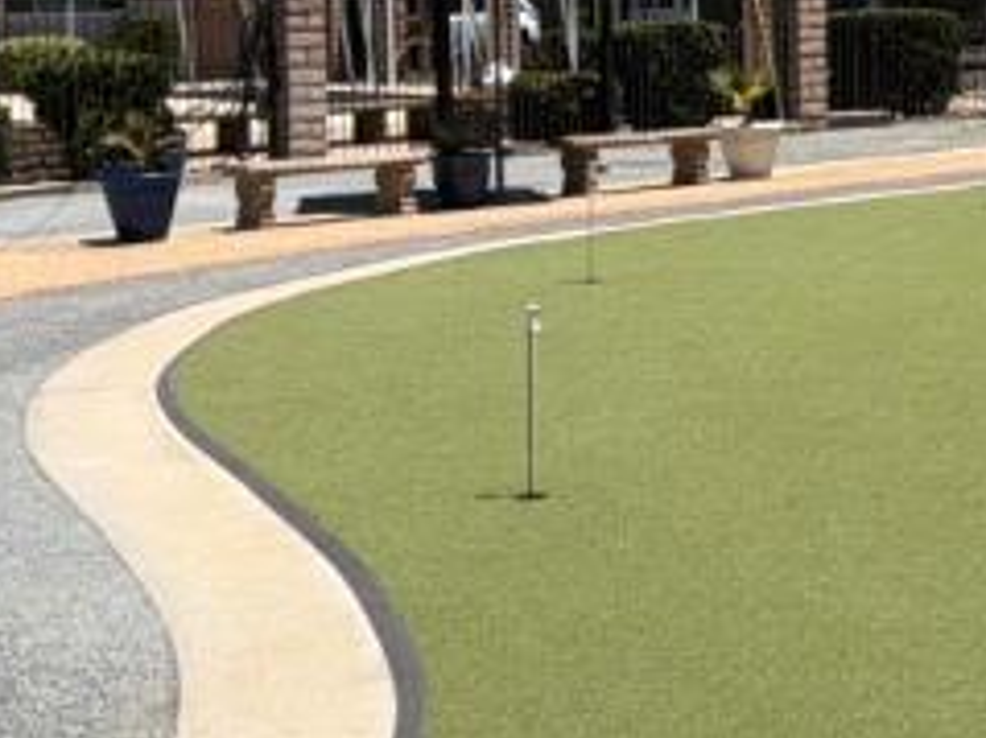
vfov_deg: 16.4
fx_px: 2505
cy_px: -35
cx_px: 664
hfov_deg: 22.2
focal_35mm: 88
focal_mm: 2.22
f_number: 2.2
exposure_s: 1/1285
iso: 25
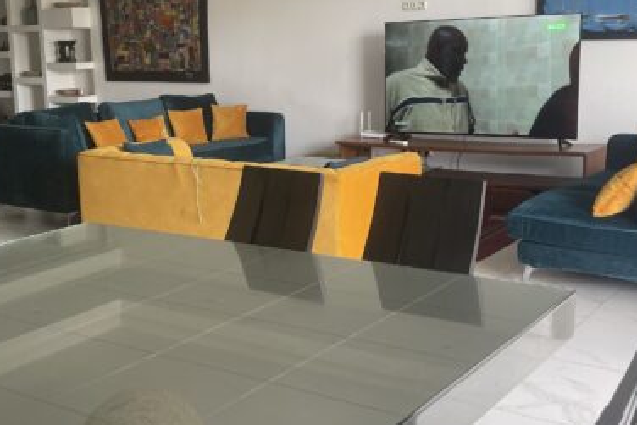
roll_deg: +1.7
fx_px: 832
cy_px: 198
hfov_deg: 41.5
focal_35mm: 47
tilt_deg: -9.3
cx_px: 230
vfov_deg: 28.7
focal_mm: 5.1
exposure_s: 1/121
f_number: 1.6
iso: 125
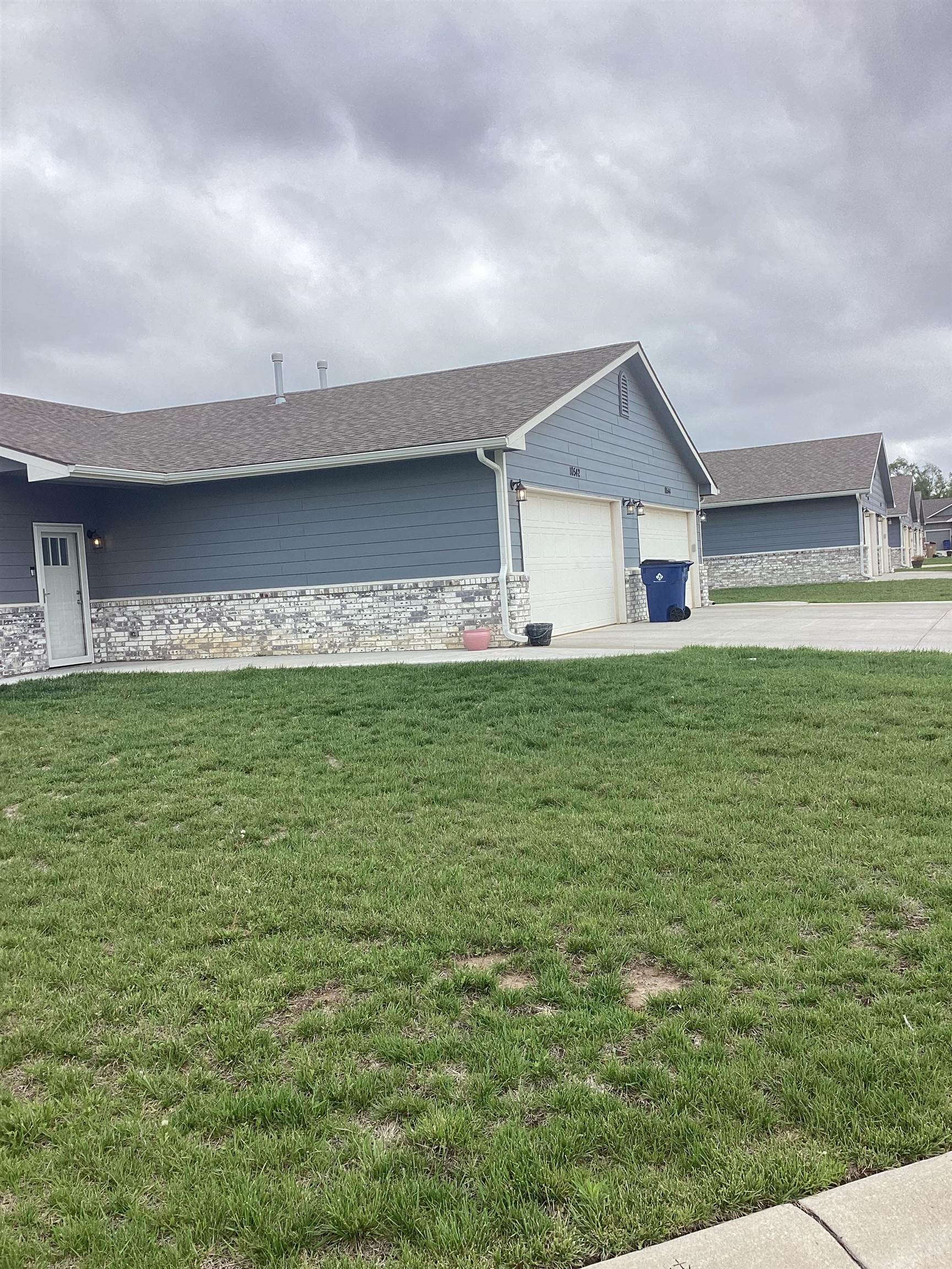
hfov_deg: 45.4
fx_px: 1137
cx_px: 476
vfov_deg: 58.4
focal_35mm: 31
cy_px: 634
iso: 25
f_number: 2.4
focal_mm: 3.3
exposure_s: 1/532
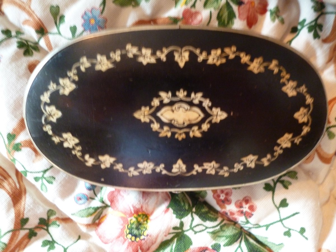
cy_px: 126
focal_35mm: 28
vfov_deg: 49.7
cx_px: 168
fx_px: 272
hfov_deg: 63.4
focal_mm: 5
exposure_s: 1/8
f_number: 3.1
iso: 500
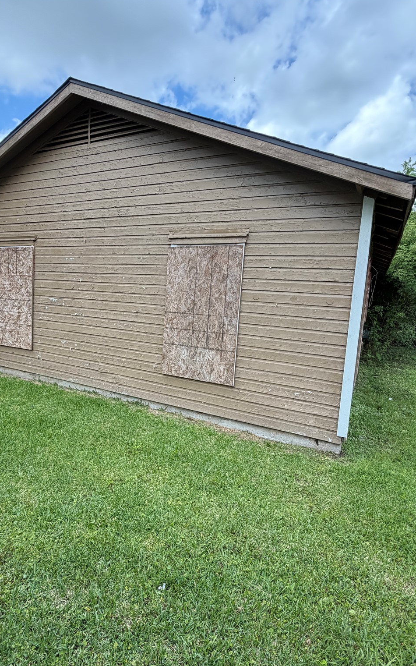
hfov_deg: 59.3
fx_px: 363
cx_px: 173
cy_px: 333
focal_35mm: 20
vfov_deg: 85.1
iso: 50
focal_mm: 2.22
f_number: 2.2
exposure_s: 1/502
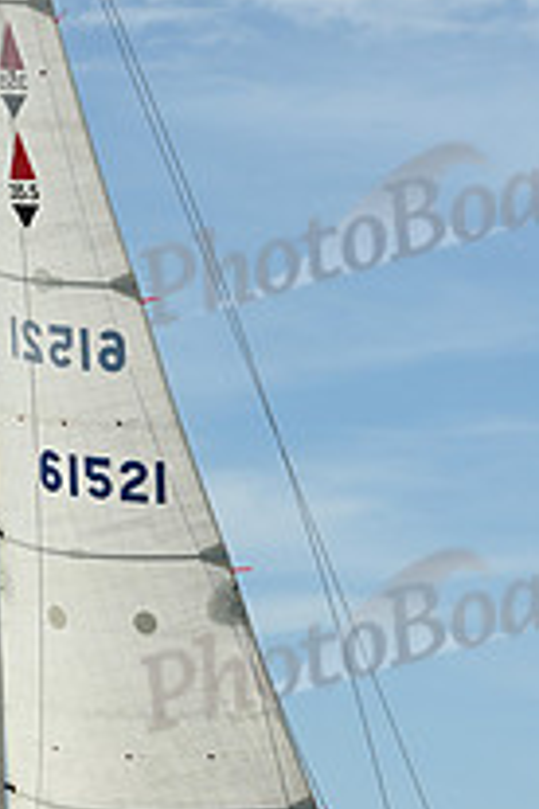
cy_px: 485
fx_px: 4401
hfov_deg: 7.0
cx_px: -61
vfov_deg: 10.5
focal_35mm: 196
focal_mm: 70
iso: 320
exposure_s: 1/1000
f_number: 9
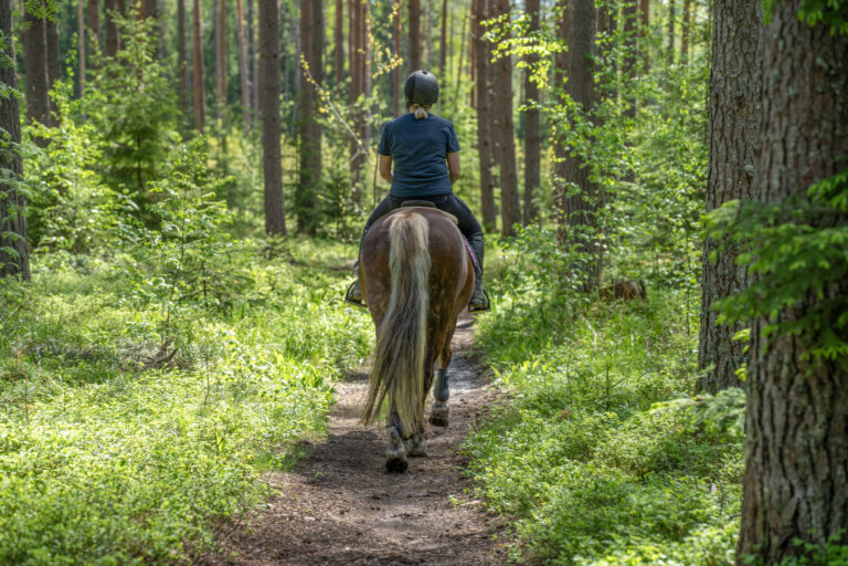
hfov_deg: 21.5
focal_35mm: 95
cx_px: 424
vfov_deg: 14.4
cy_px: 283
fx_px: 2238
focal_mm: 95
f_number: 4
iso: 100
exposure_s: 1/200
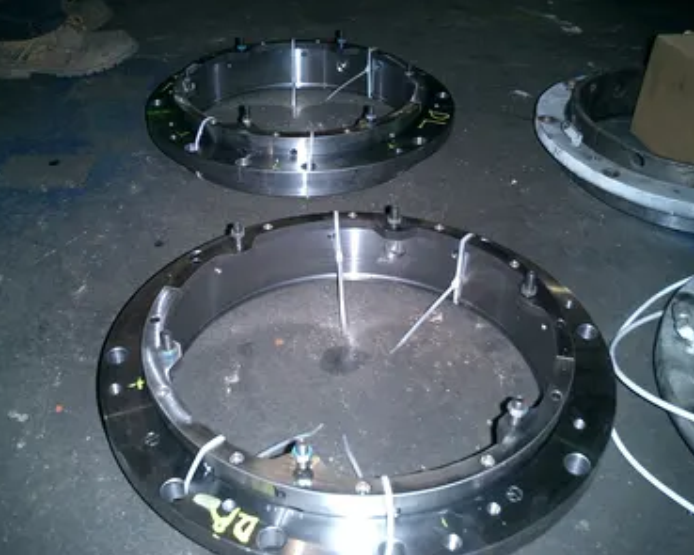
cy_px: 275
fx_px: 760
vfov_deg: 40.1
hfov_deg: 49.1
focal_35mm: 37
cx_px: 327
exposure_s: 1/40
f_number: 4.2
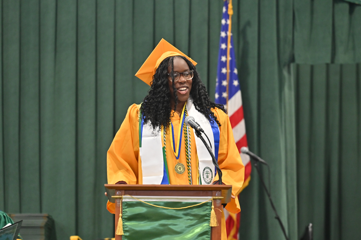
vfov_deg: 6.5
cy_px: 114
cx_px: 188
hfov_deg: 9.7
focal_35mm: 212
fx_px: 2125
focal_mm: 200
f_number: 5
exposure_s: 1/250
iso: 2500
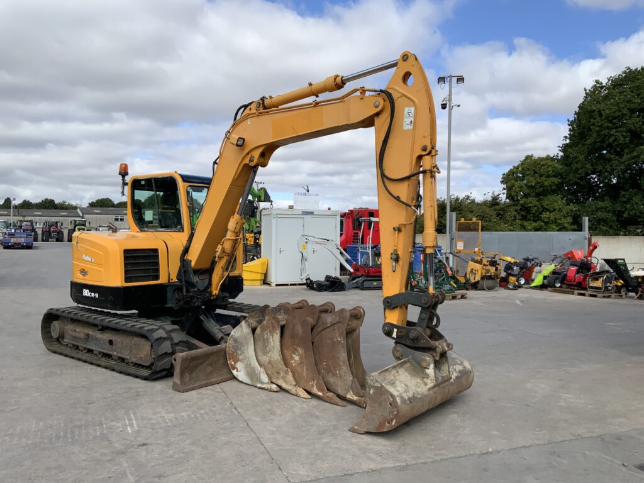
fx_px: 540
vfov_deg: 48.2
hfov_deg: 61.7
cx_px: 322
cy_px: 242
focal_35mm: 29
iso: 16
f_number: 1.8
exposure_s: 1/1848
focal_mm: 3
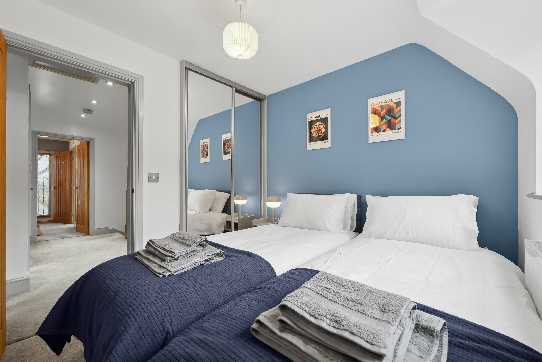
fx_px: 211
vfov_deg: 81.3
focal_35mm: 14
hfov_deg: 104.2
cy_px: 181
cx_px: 271
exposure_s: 1/25
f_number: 8
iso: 640
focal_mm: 14
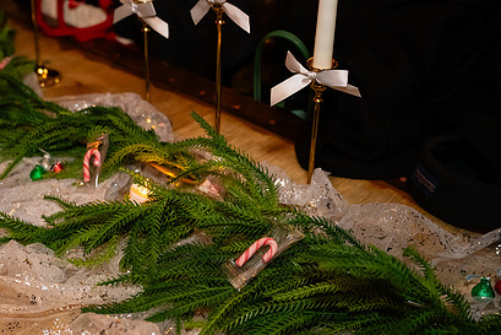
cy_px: 193
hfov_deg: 39.2
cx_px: 171
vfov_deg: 27.0
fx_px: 696
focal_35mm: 50
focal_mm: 34
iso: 3200
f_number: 3.2
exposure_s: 1/125
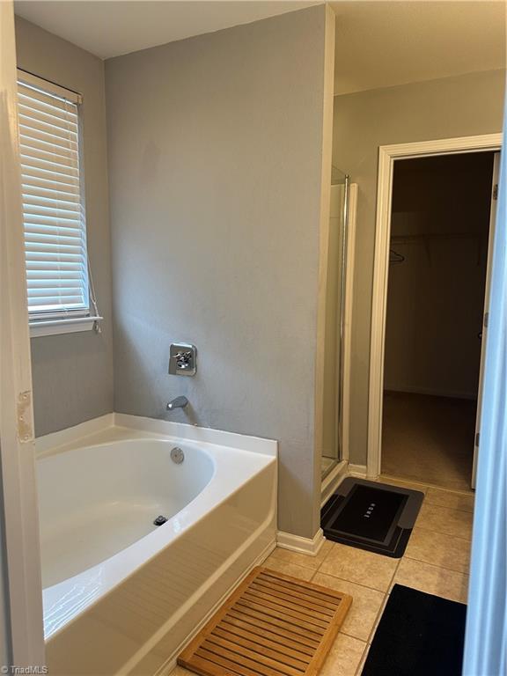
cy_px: 338
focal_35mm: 24
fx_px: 469
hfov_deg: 56.8
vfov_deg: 71.6
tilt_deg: -6.4
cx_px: 254
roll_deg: -1.0
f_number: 1.78
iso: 160
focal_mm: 6.86
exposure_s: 1/120
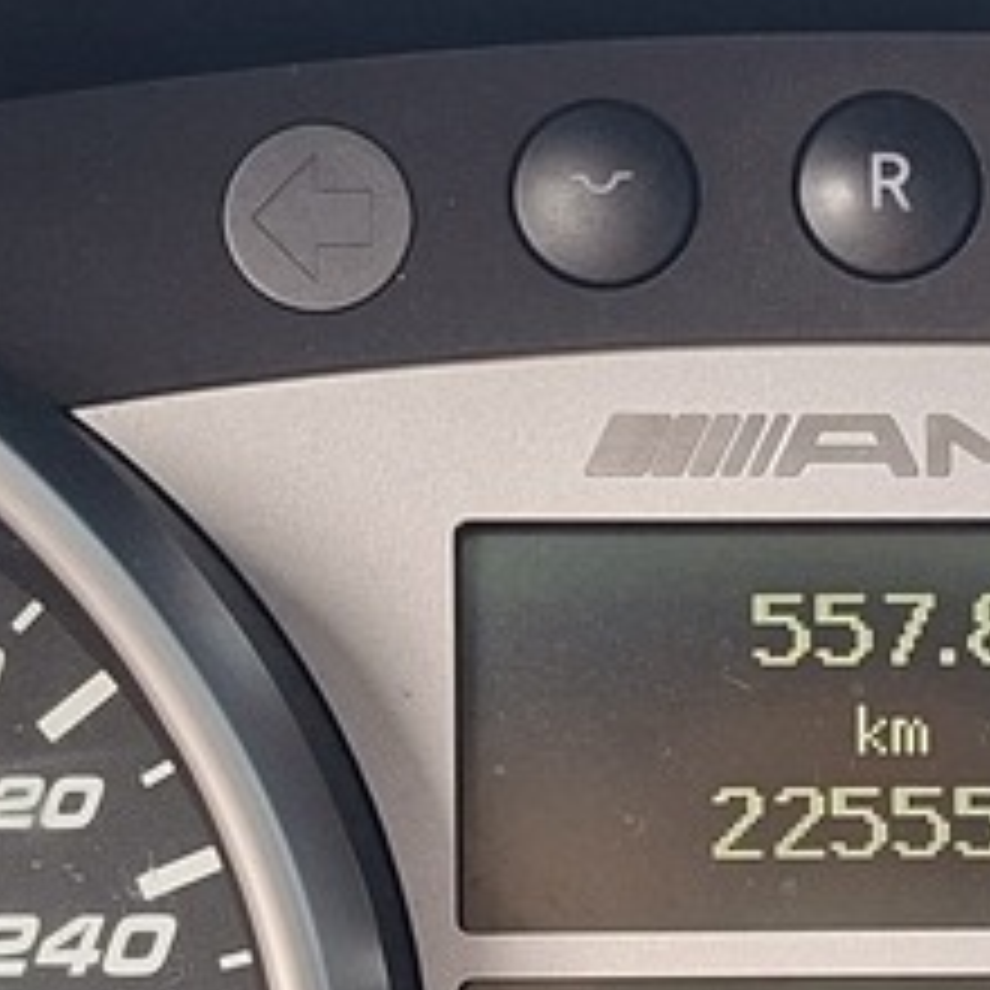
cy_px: 945
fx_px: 4303
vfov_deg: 13.0
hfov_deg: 13.0
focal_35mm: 133
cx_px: 904
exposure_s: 1/100
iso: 80
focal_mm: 5.54
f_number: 1.8
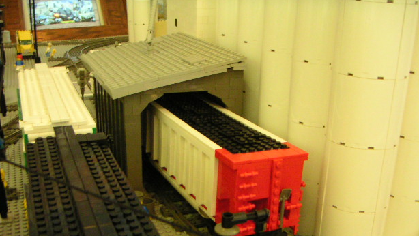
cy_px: 161
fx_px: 467
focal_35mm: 42
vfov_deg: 28.2
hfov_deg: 48.3
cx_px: 212
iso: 400
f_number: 2.8
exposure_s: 1/20
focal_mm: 4.8
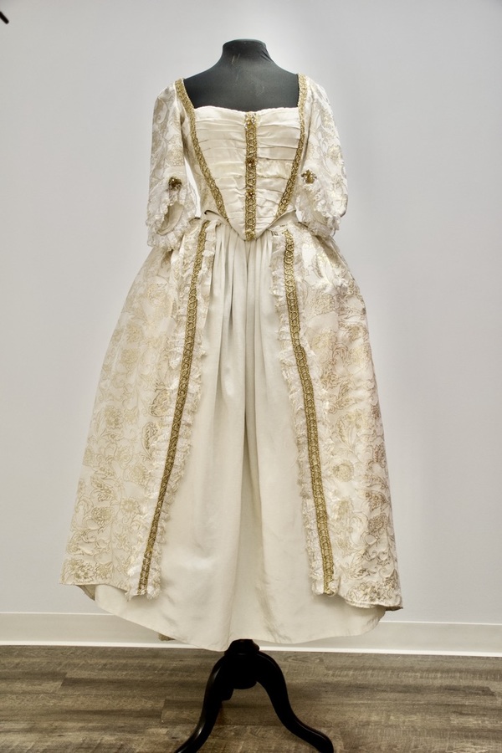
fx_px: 816
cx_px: 251
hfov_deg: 34.2
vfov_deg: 49.6
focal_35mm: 39
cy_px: 376
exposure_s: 1/160
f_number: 3.8
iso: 800
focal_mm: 26
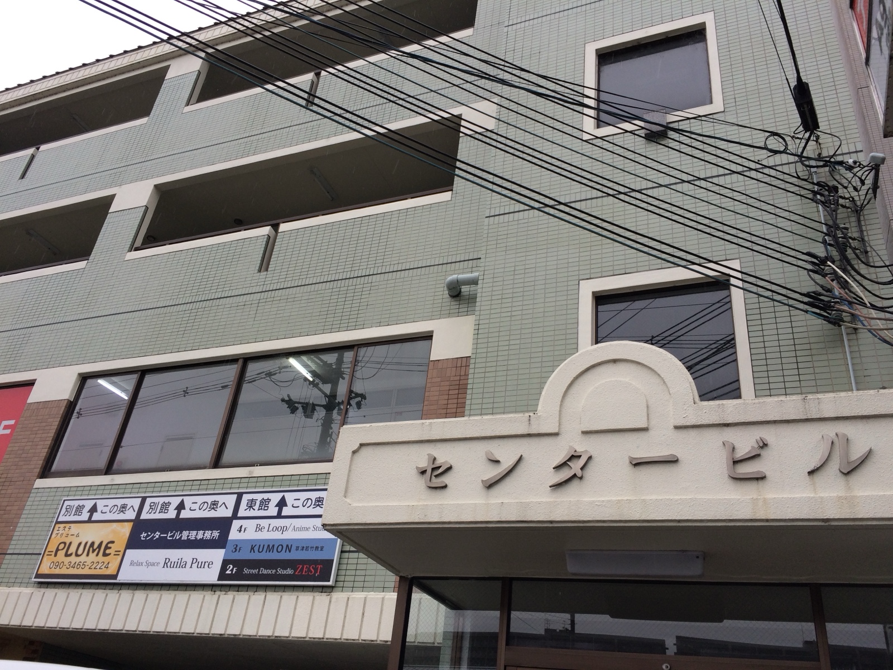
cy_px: 335
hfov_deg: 61.7
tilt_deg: +31.3
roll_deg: -8.5
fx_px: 748
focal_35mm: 29
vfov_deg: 48.2
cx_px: 446
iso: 32
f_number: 2.2
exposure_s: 1/202
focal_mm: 4.15
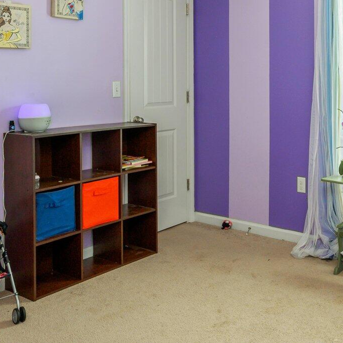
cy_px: 75
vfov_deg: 37.0
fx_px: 496
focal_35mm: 44
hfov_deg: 36.9
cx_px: 273
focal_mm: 17.5
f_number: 9
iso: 320
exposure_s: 1/30
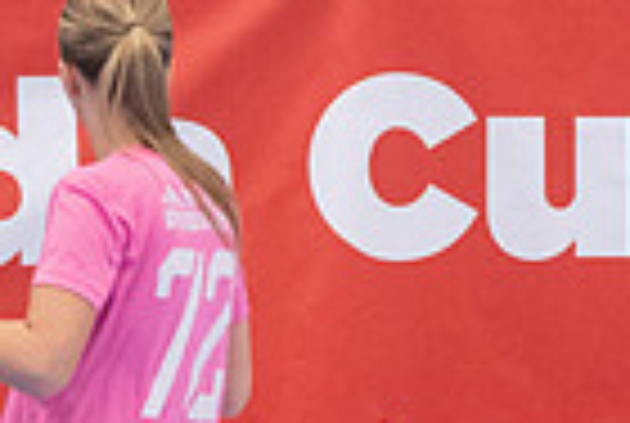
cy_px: 475
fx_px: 12171
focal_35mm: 694
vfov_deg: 2.0
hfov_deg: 3.0
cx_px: 1179
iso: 4500
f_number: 3.2
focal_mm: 112
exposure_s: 1/640
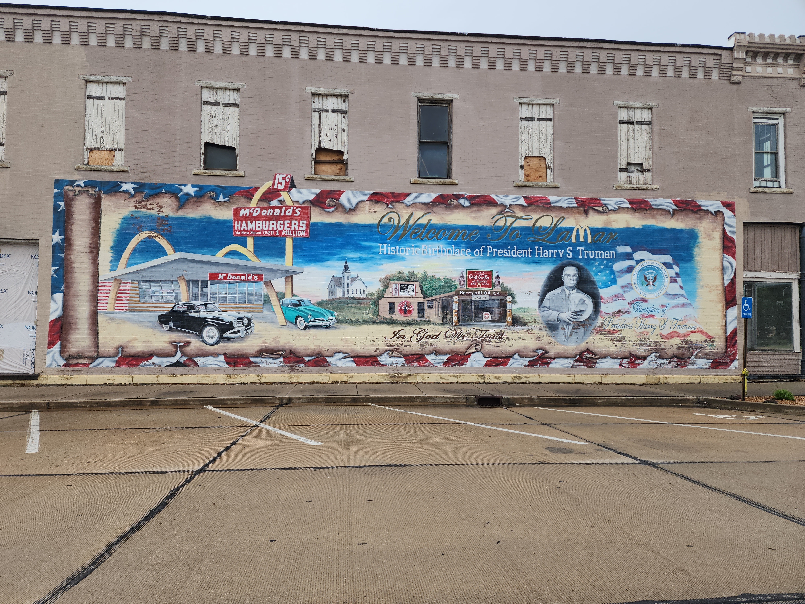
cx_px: 402
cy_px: 302
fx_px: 535
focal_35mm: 23
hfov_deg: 73.9
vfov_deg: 58.9
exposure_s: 1/301
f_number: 1.8
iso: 12
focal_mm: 6.4
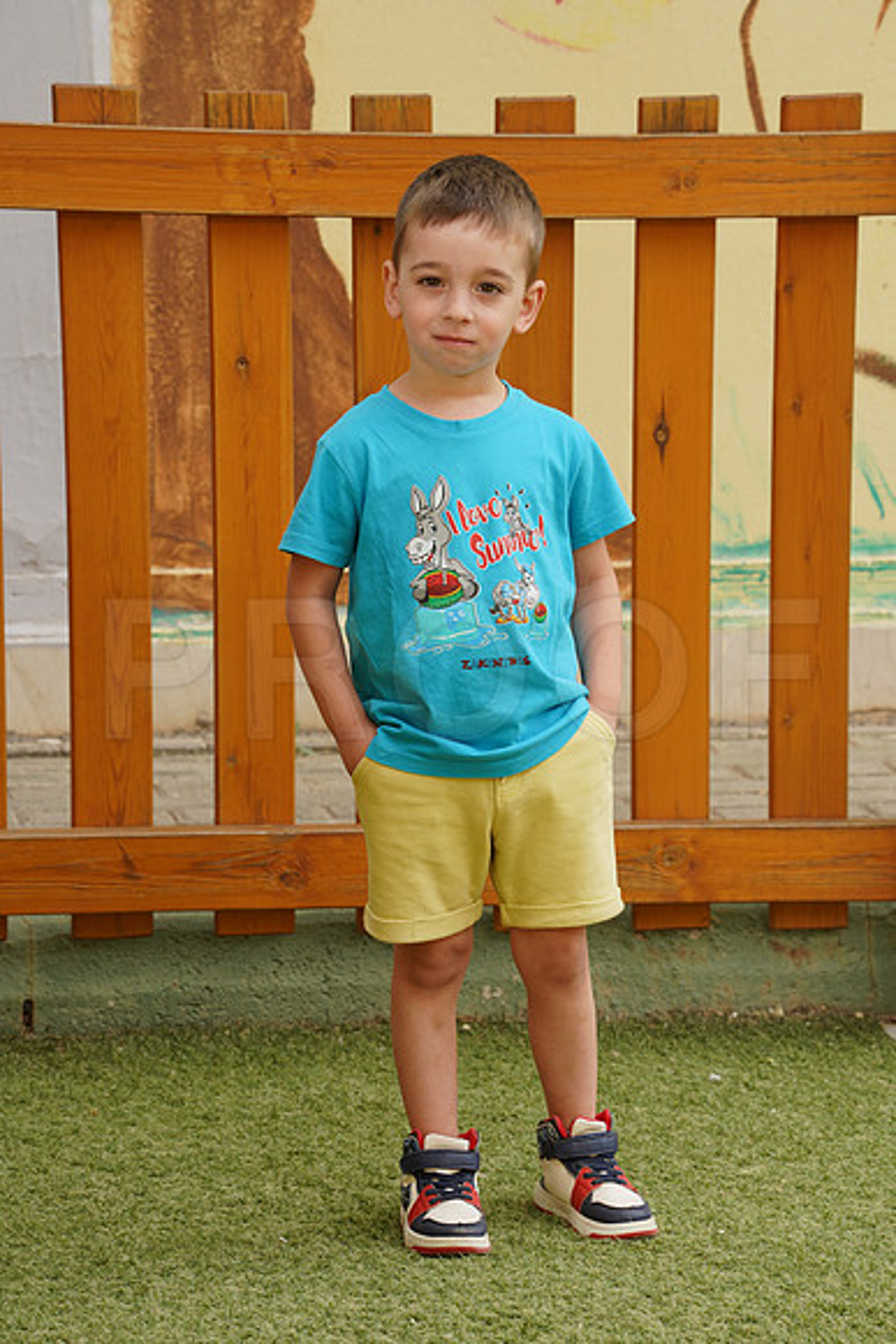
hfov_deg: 9.9
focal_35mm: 138
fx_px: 5149
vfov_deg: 14.9
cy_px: 672
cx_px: 448
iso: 200
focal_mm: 138
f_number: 9
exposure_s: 1/160
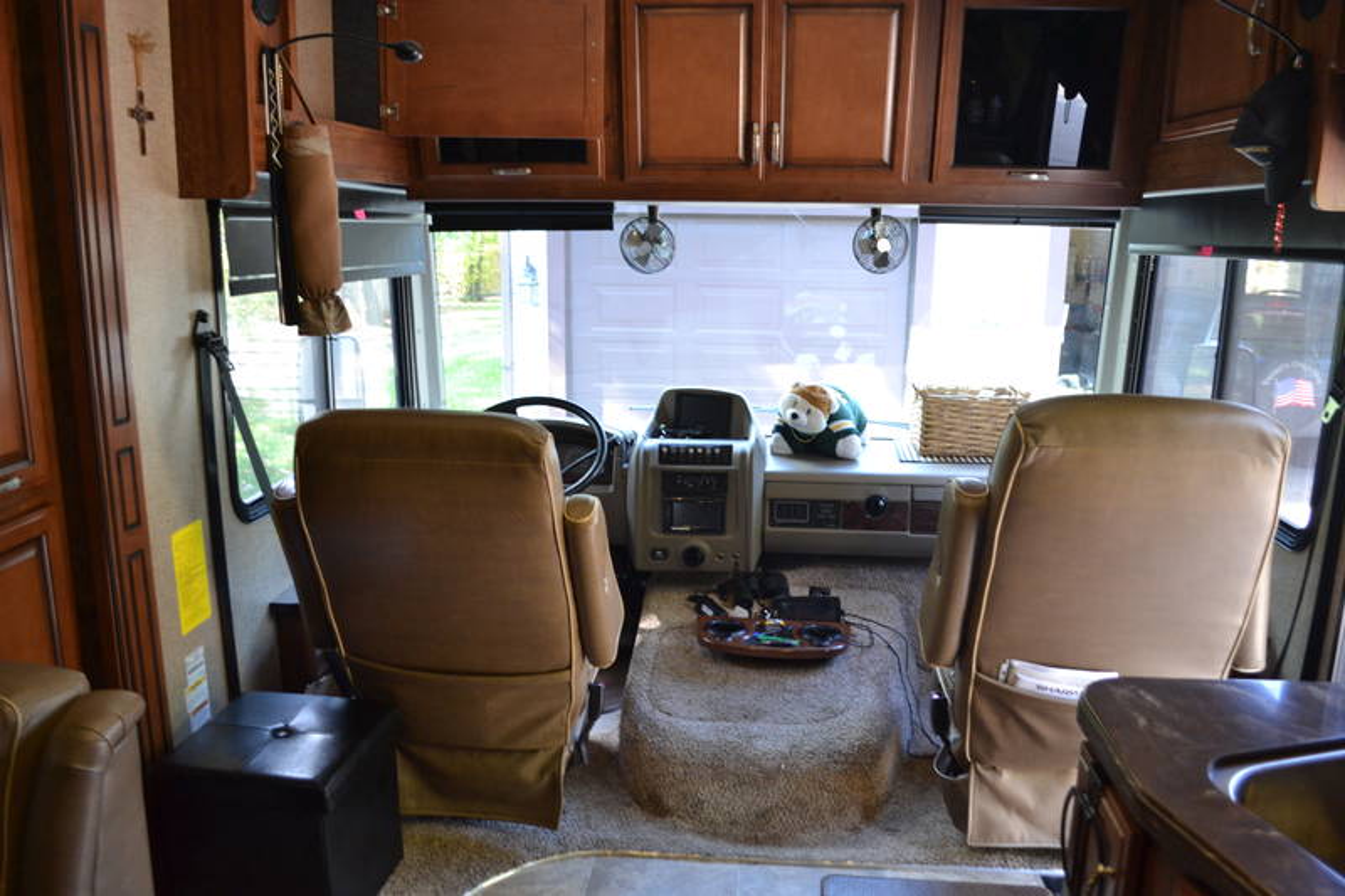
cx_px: 672
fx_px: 1008
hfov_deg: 67.4
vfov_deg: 47.9
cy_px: 448
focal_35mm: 27
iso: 720
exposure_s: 1/60
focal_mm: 18
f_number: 3.5
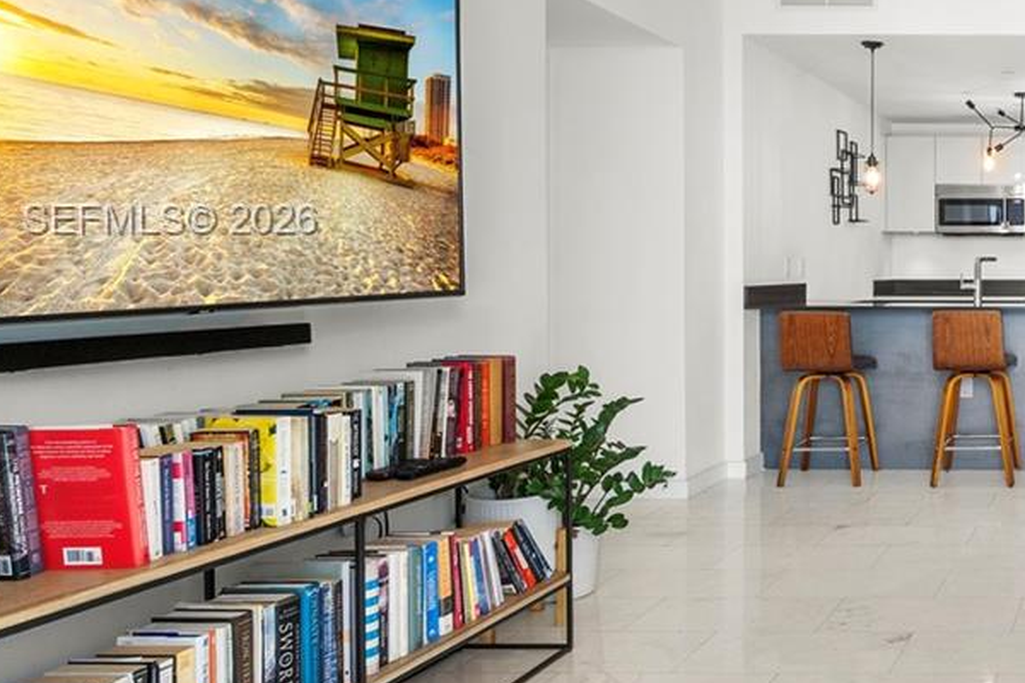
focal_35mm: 32
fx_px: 911
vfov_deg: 40.6
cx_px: 1151
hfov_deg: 43.7
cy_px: 222
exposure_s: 1/160
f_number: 8
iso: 320
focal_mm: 12
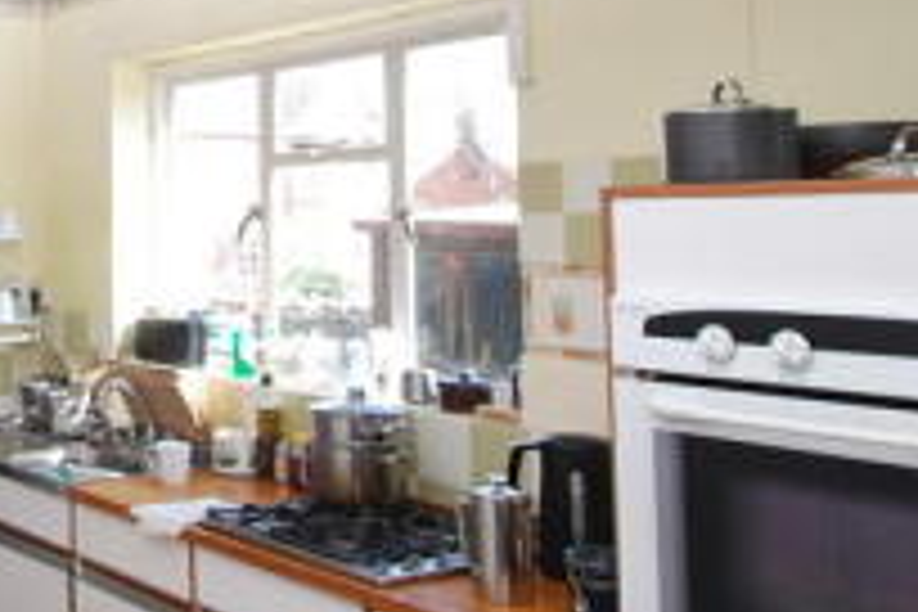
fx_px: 1224
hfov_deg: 34.5
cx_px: -128
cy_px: 155
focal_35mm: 48
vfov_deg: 27.7
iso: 200
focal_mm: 10
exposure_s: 1/125
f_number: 5.6
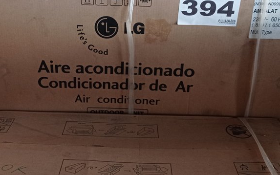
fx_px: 404
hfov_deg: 38.1
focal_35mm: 53
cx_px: 116
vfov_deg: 24.3
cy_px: 61
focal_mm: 4.7
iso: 193
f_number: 1.79
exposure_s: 1/30
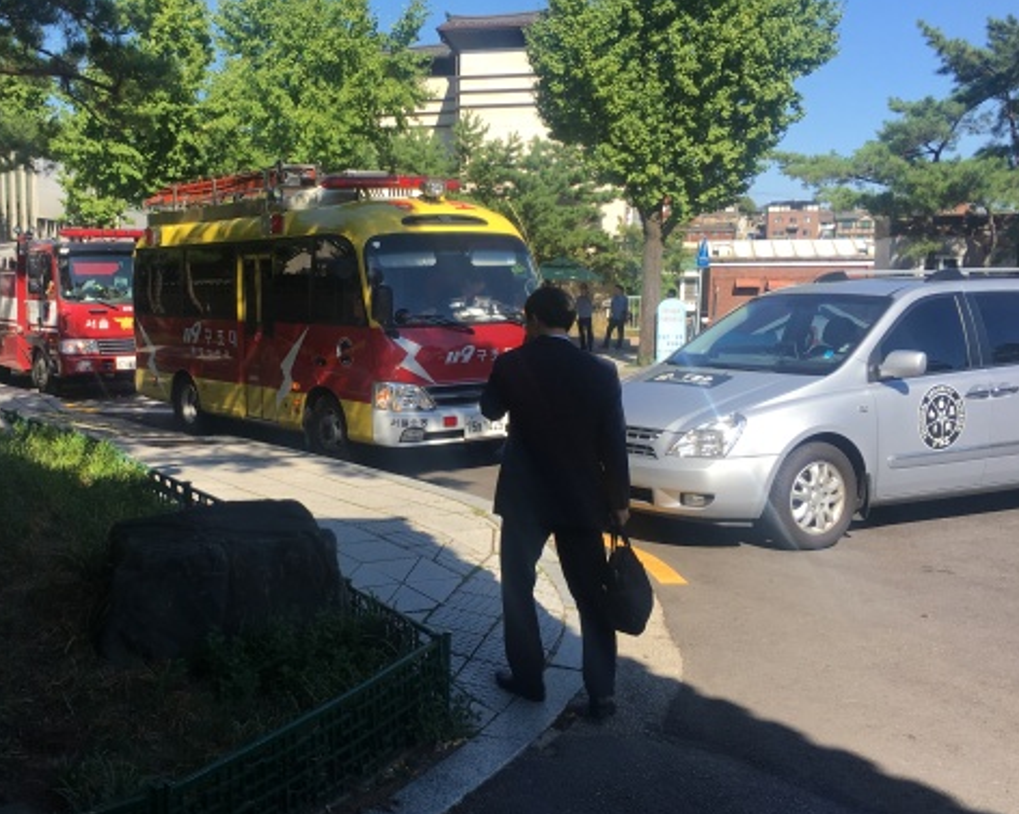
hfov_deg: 46.3
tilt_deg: -6.0
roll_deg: +0.5
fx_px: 1175
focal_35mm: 39
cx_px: 361
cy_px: 424
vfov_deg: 38.2
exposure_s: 1/905
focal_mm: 4.15
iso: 25
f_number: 2.2
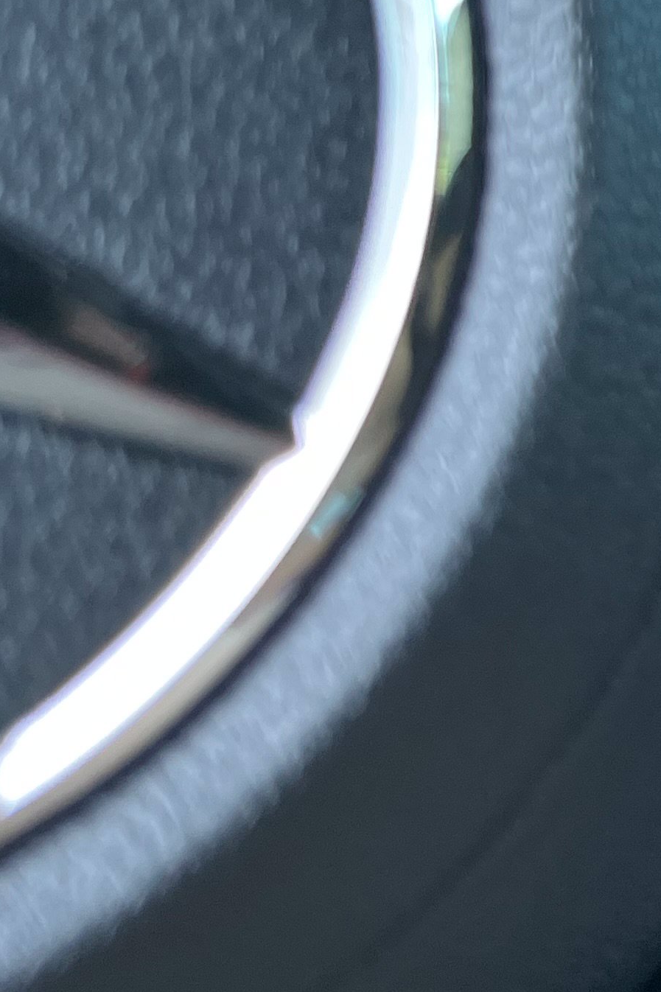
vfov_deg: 23.7
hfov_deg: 13.5
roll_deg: -5.9
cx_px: 1460
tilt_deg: -18.2
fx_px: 2231
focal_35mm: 81
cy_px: -50
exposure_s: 1/104
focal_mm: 5.1
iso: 125
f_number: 1.6
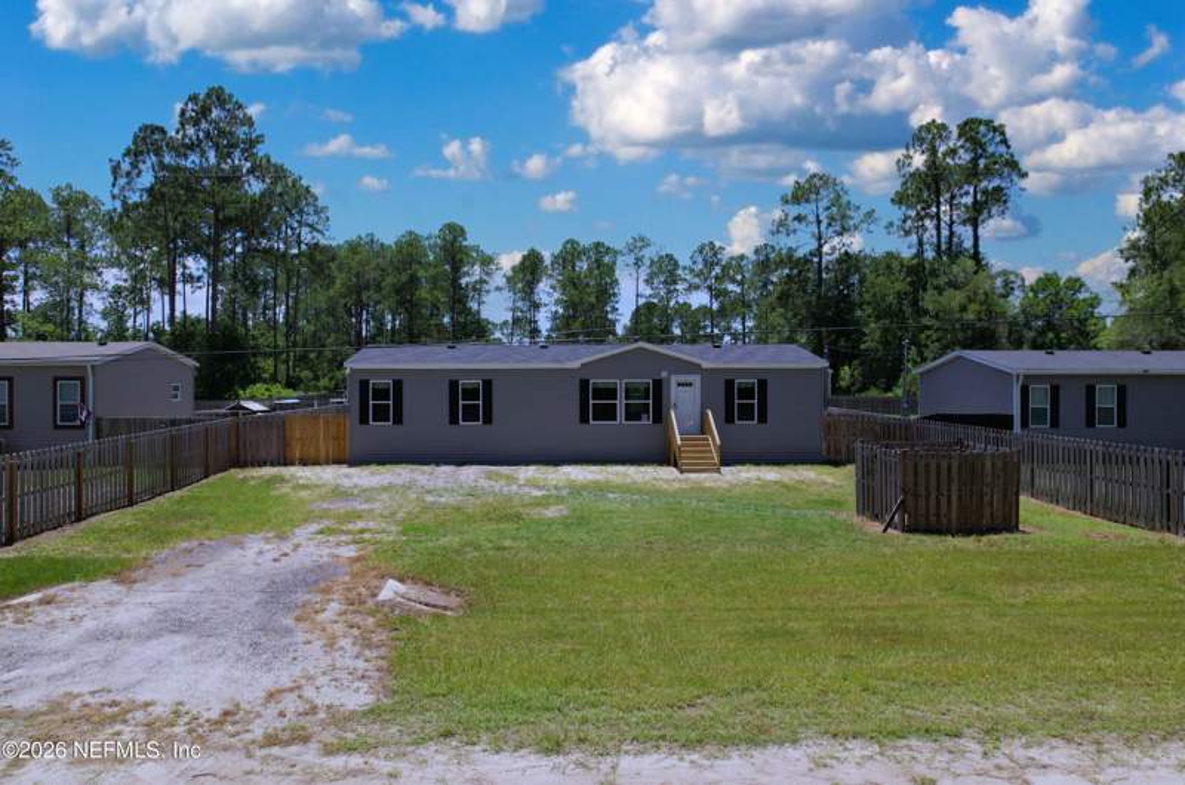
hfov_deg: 78.7
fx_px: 723
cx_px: 592
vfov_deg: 57.0
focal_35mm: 22
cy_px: 392
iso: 100
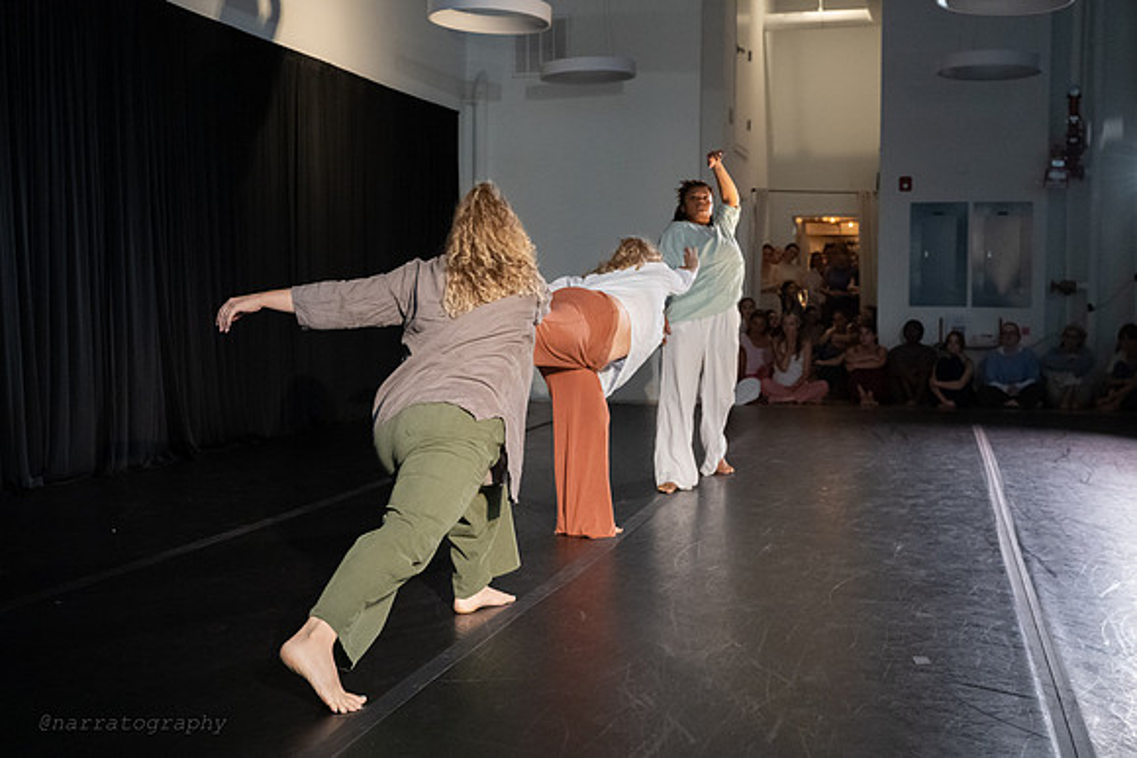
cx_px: 632
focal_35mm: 43
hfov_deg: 45.4
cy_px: 348
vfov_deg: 31.2
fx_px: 1357
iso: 6400
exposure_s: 1/320
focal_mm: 38
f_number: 4
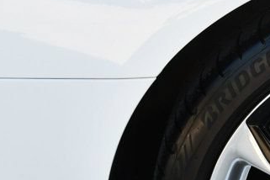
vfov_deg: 11.8
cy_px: 186
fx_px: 862
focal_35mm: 115
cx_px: 400
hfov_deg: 16.3
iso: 280
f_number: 5.6
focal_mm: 18
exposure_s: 1/250
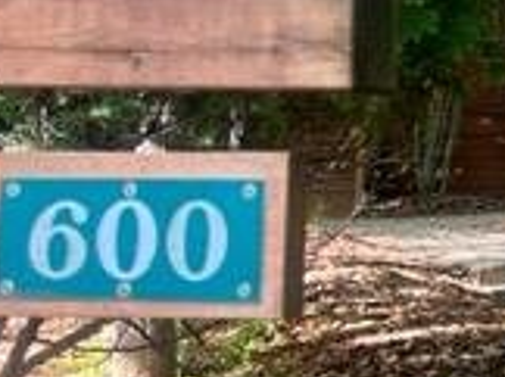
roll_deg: +0.9
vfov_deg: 14.2
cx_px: 851
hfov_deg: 16.6
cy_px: 69
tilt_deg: +6.6
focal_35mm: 103
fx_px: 1500
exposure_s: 1/142
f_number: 1.5
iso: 64
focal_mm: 5.7
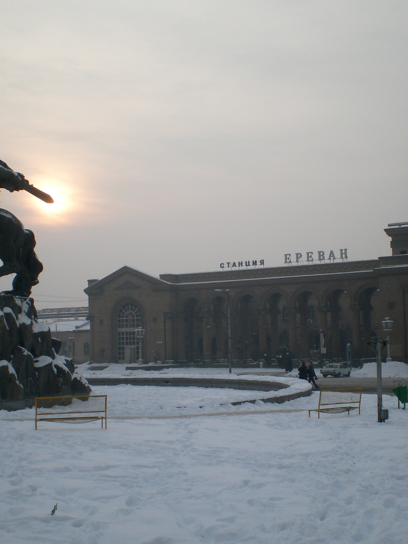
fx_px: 801
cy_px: 273
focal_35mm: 51
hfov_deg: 28.6
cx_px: 208
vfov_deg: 37.5
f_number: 4.6
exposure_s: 1/358
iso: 50
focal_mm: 6.3
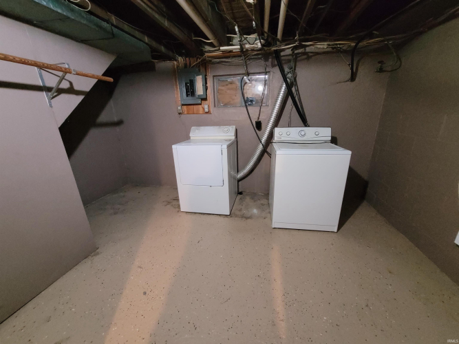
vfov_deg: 89.9
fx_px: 172
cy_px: 172
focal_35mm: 13
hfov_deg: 106.2
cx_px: 230
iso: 800
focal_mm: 1.74
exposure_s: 1/24
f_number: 2.2
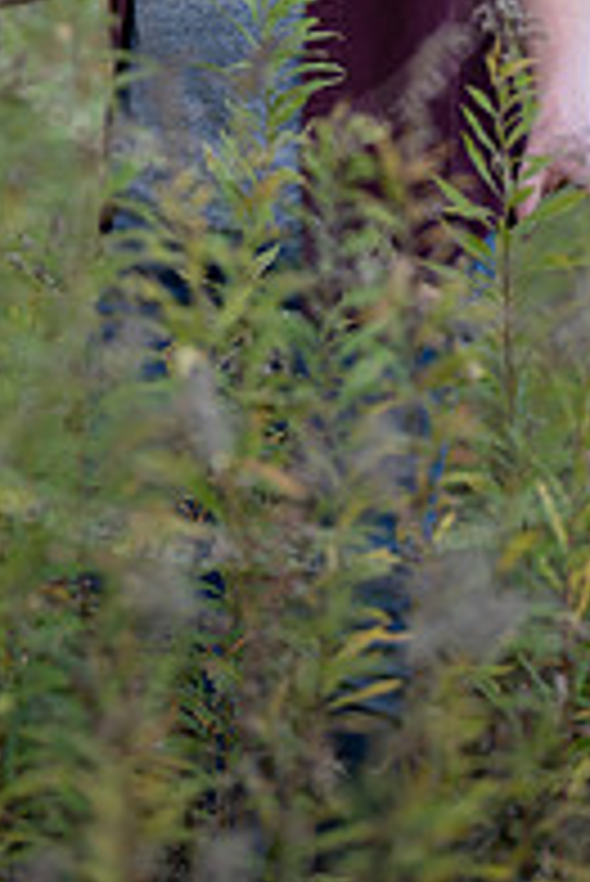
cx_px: 234
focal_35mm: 195
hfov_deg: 7.1
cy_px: -14
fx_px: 4785
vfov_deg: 10.4
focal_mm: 85
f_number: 1.2
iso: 160
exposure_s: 1/800
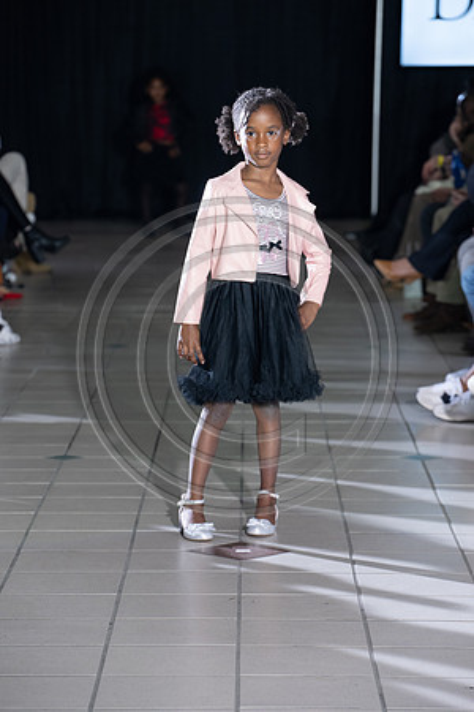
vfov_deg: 15.2
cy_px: 356
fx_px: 2666
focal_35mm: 135
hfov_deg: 10.2
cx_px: 237
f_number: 5
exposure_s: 1/160
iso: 1250
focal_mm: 135
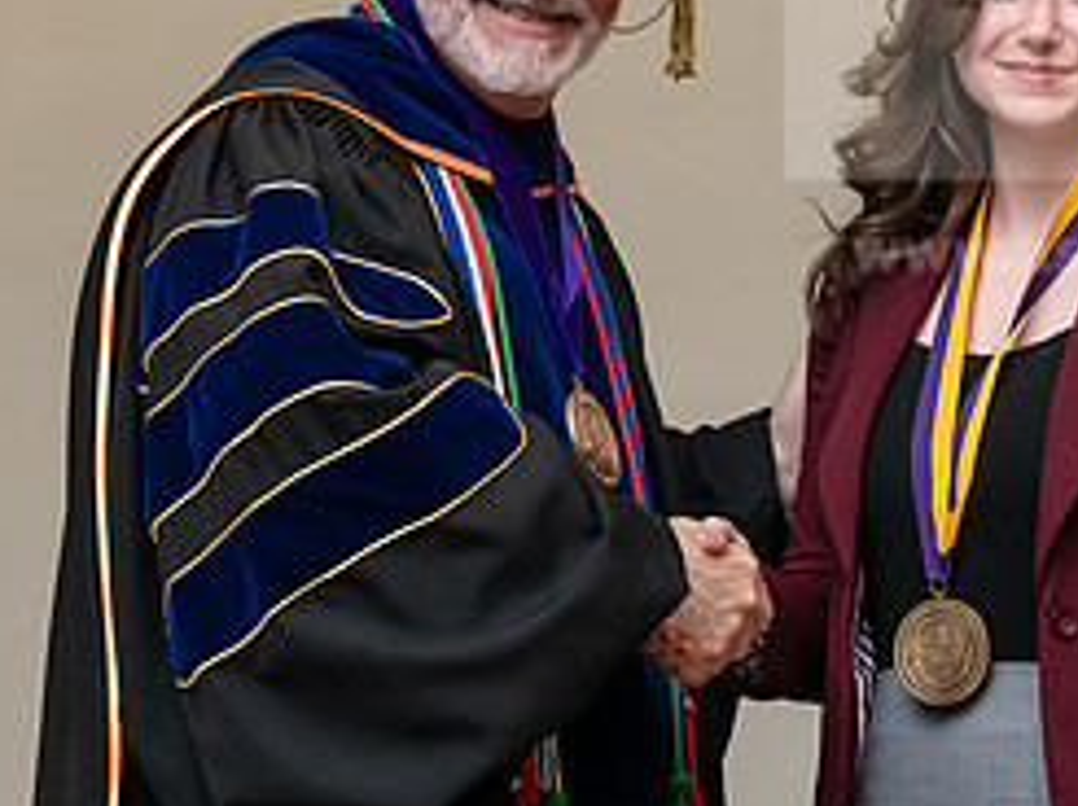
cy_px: 344
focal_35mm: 254
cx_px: 653
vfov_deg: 5.8
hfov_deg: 7.8
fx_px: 7902
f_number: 4.5
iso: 2500
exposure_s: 1/200
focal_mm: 112
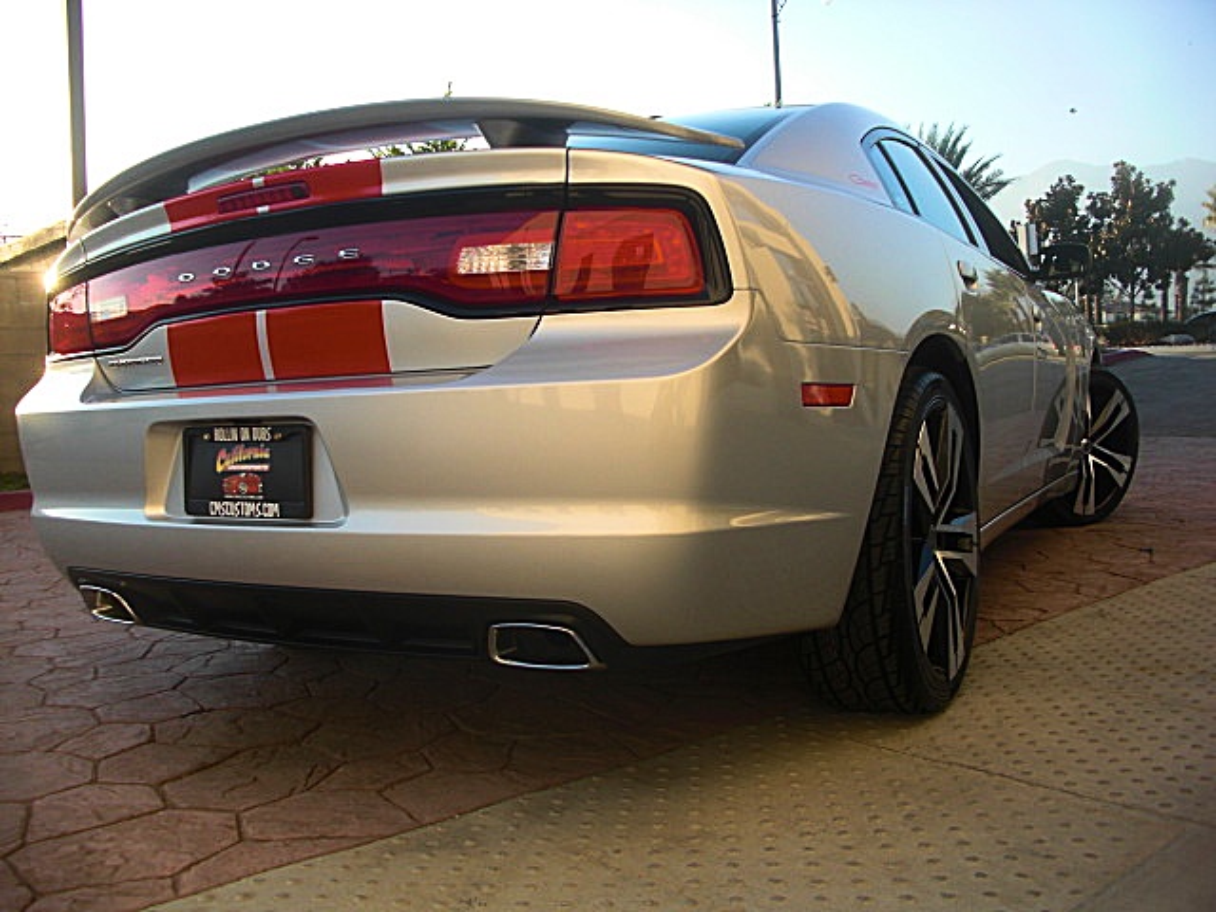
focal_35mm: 36
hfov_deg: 51.4
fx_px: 1265
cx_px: 608
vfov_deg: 39.7
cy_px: 456
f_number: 2.8
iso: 50
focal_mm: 6.3
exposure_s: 1/200
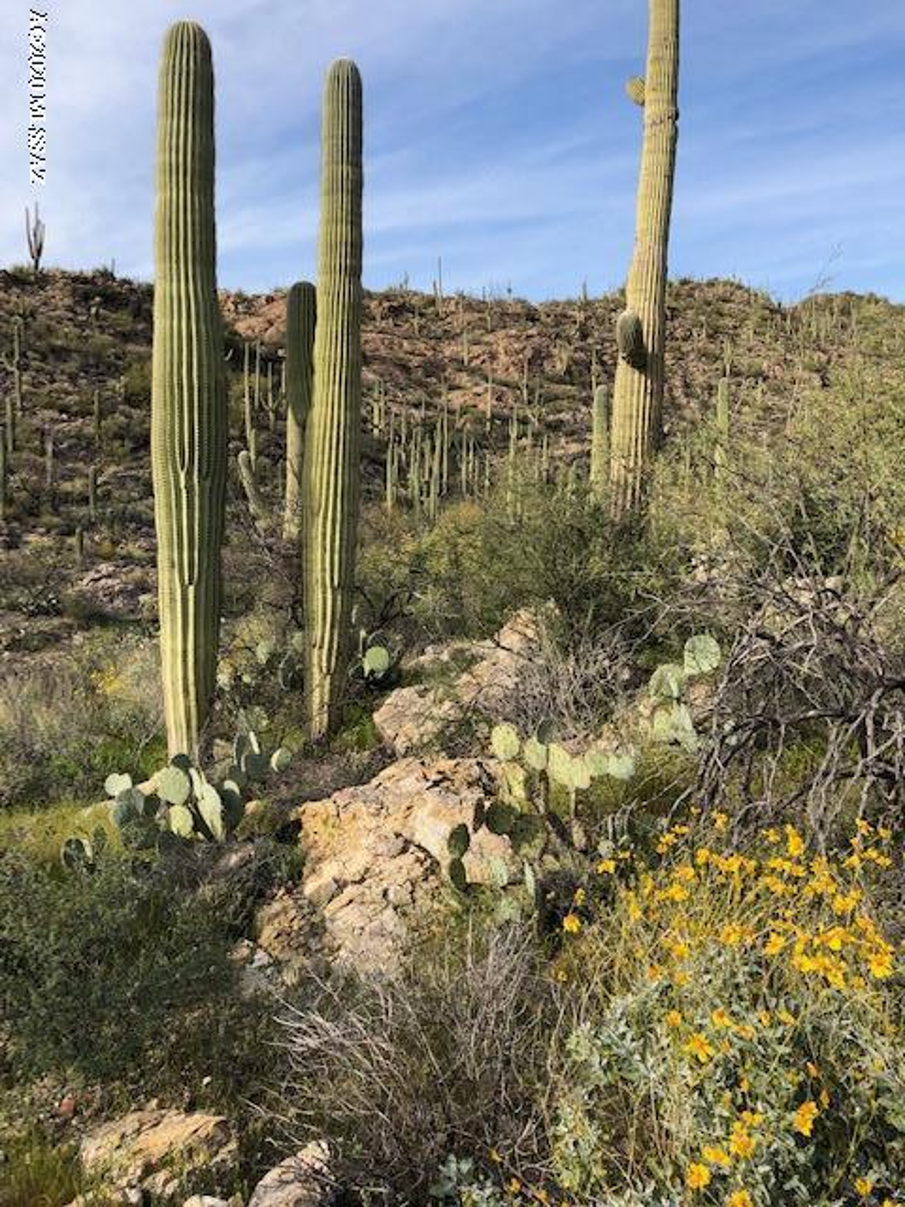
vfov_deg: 63.4
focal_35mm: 28
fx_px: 976
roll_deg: -0.7
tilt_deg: -3.4
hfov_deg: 49.7
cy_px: 604
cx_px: 452
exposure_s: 1/1043
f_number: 1.8
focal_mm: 3.99
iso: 20
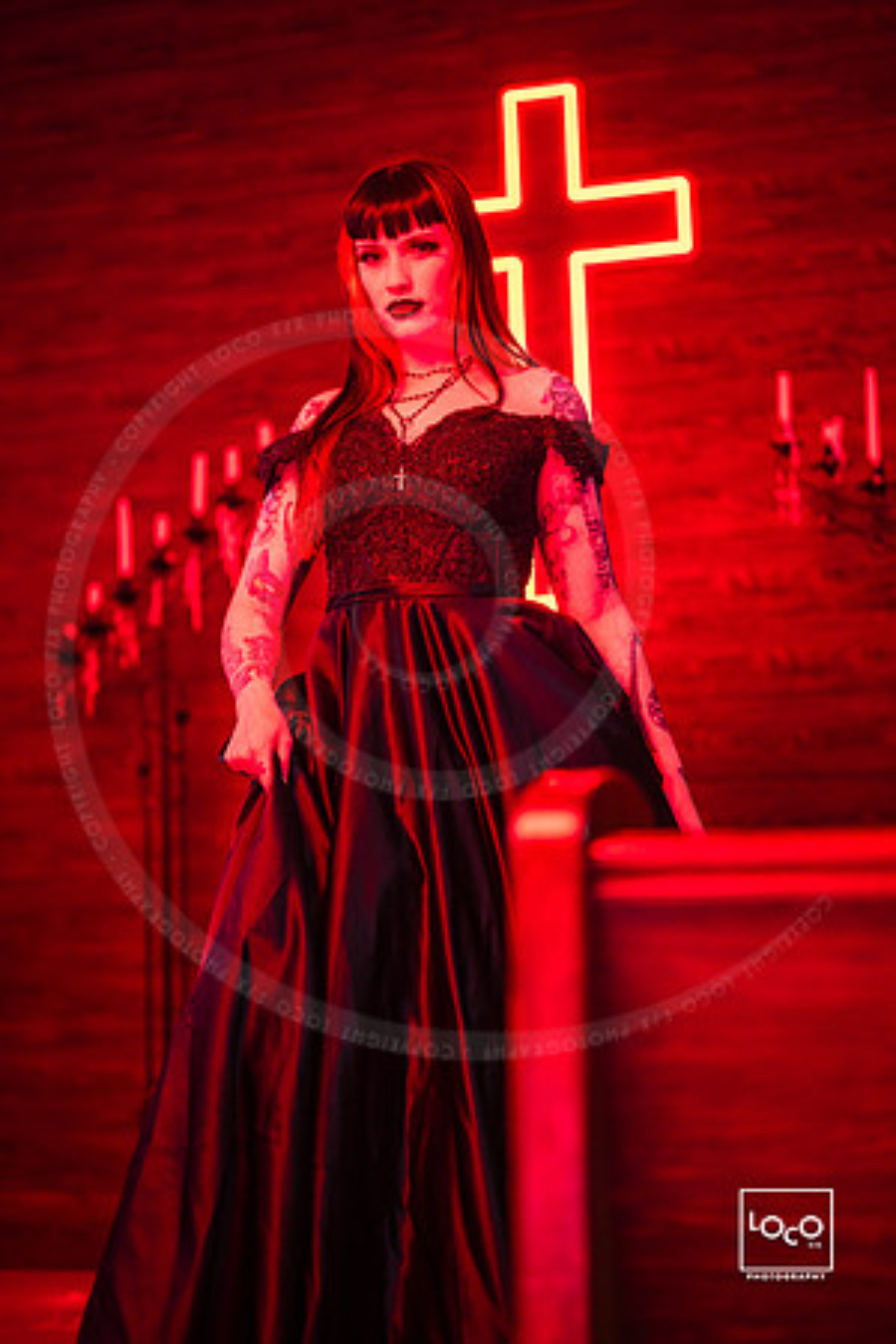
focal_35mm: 50
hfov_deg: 27.0
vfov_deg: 39.6
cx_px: 448
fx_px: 1867
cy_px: 672
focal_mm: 50
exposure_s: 1/200
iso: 500
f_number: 1.2
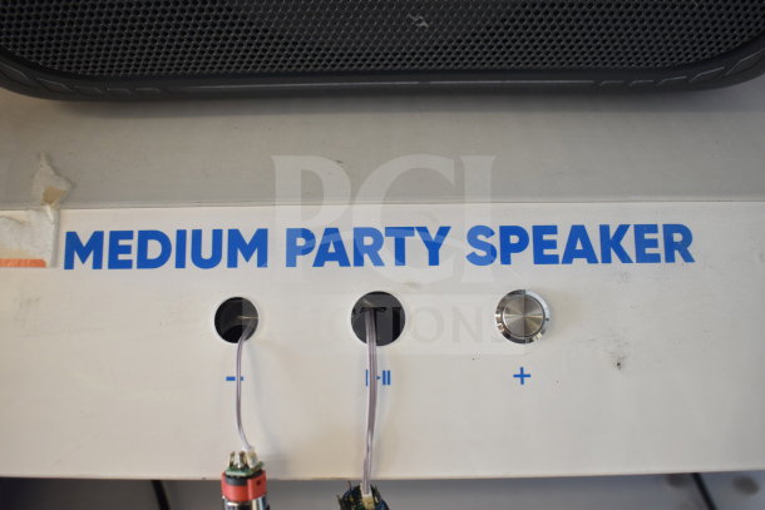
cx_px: 382
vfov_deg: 40.0
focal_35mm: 33
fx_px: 701
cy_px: 255
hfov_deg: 57.2
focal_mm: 22
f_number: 3.8
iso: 400
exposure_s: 1/30
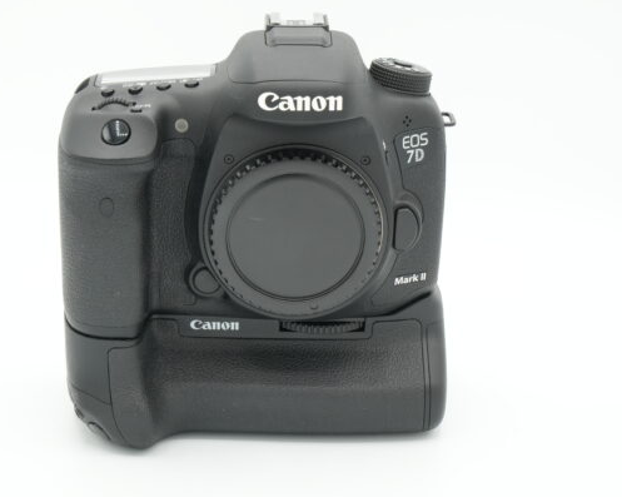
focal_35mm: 85
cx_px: 258
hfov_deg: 22.5
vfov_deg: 18.1
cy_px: 248
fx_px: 1564
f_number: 14
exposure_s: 1/80
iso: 800
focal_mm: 50
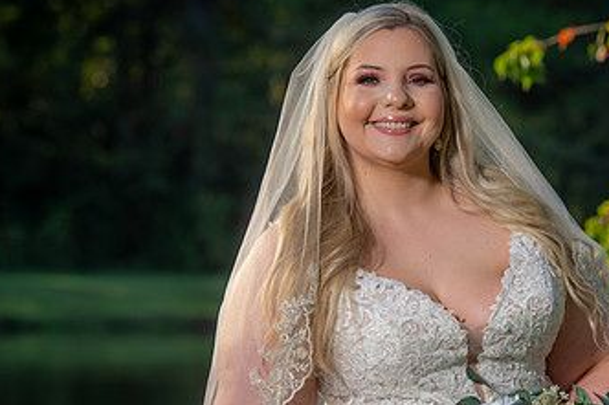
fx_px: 4430
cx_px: 396
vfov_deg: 5.2
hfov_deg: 7.9
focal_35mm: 262
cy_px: 295
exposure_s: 1/160
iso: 125
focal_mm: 150
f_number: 6.3
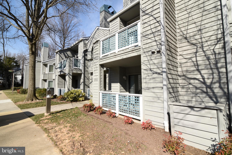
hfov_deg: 96.7
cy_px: 78
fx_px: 103
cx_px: 116
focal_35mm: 16
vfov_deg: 73.8
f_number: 22
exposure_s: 1/160
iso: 640
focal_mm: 16
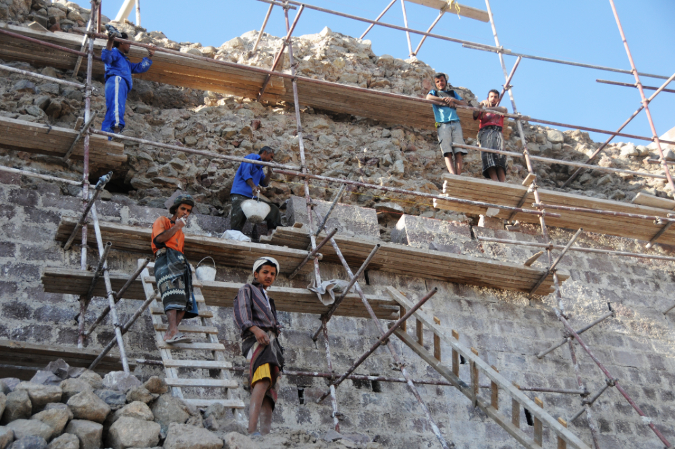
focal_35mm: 60
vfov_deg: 22.6
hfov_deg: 33.4
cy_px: 224
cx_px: 338
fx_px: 1124
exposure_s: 1/1000
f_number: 4.5
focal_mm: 40
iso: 400
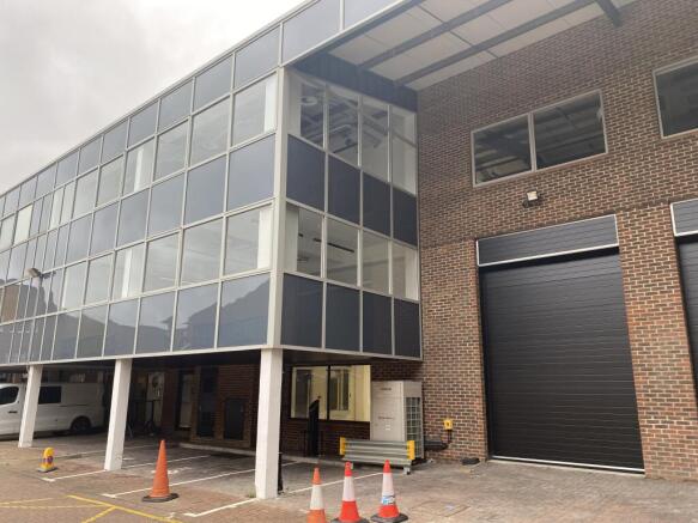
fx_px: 524
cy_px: 262
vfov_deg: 53.0
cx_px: 349
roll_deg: -0.6
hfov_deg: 67.3
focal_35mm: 26
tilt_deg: +11.5
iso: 32
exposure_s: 1/129
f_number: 1.8
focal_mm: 4.25
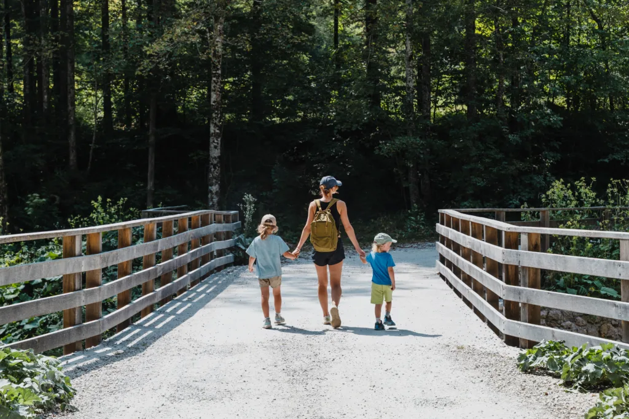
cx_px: 314
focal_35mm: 66
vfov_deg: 20.6
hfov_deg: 30.5
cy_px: 210
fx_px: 1153
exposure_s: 1/250
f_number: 7.1
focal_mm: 66
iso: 100
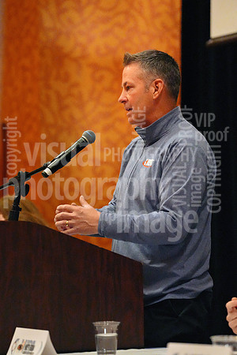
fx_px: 1866
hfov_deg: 7.3
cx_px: 118
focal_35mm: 189
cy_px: 178
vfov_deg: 10.9
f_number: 4.5
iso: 12800
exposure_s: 1/250
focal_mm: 189
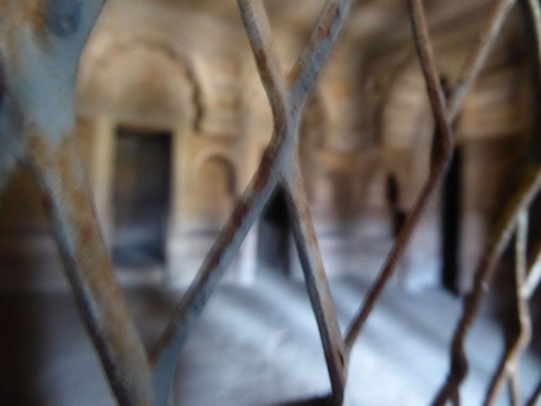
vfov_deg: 54.9
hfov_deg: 69.4
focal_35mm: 25
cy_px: 203
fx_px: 391
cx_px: 270
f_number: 3.3
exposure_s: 1/4
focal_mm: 4.3
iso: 800
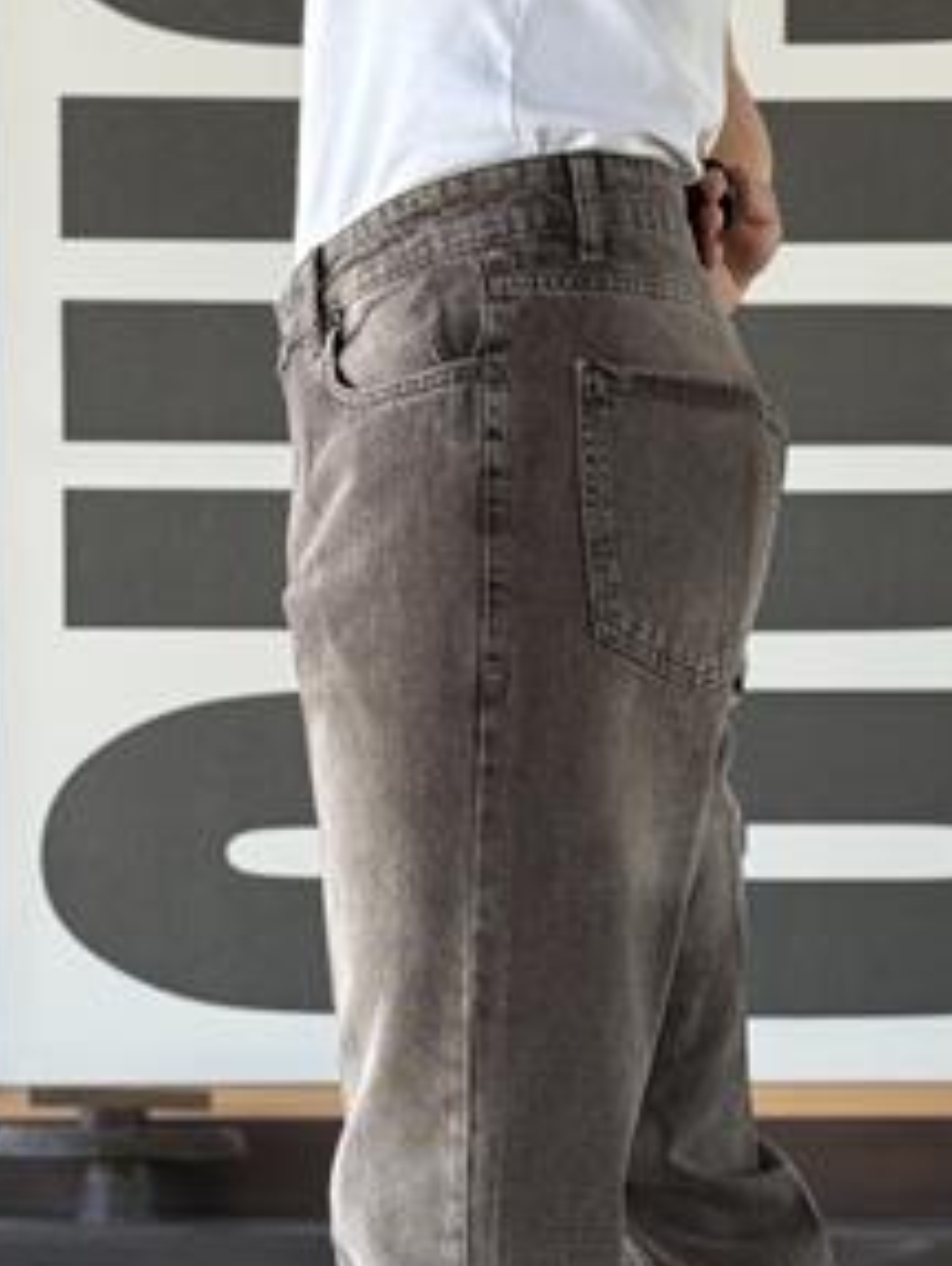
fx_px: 3256
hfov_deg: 16.6
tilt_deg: -1.2
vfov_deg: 21.5
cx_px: 547
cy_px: 1123
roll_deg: -0.3
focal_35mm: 89
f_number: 1.78
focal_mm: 6.76
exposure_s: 1/215
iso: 100
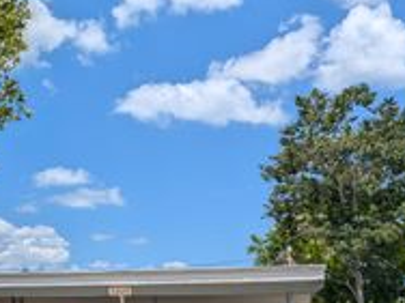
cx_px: 6
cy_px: 181
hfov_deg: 28.5
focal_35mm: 64
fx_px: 749
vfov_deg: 22.9
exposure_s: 1/1686
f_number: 1.68
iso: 20
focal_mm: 6.9
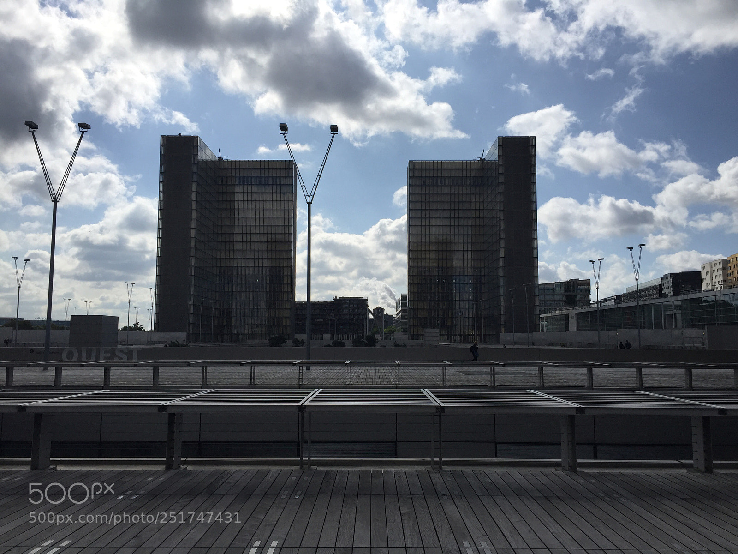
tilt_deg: +4.7
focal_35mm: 29
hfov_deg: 61.7
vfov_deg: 48.2
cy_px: 277
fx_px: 618
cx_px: 369
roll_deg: -0.1
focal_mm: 4.15
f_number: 2.2
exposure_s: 1/6623
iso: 32
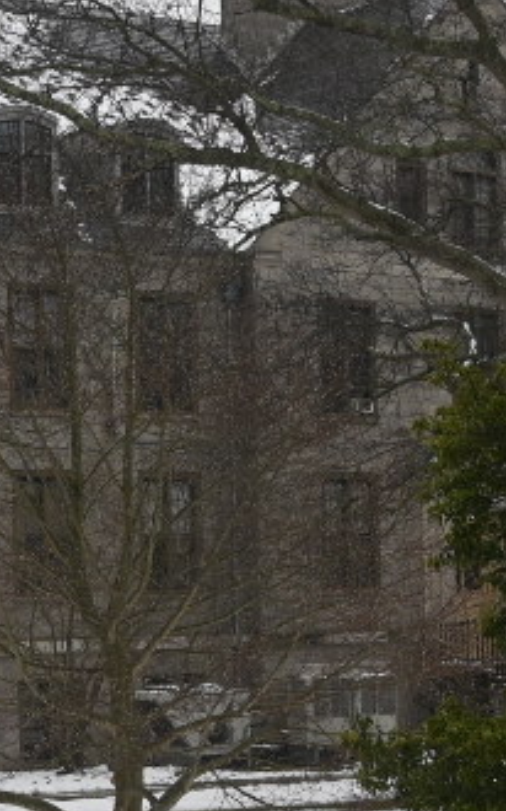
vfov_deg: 17.1
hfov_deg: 10.9
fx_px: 2650
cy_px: 772
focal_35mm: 120
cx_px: 108
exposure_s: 1/250
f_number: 5.6
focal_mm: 24
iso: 160
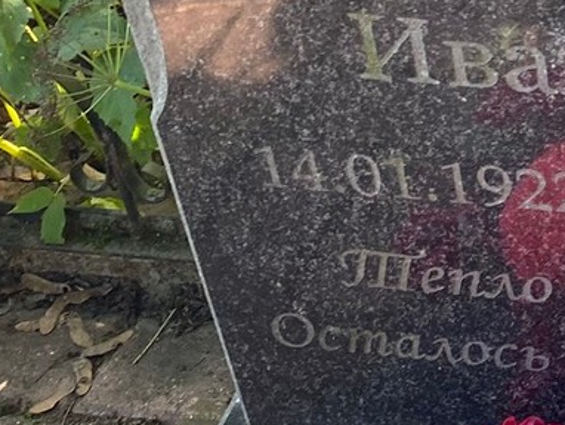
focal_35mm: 98
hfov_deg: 18.0
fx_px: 1601
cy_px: 36
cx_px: 836
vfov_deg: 14.9
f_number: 1.8
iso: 64
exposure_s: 1/122
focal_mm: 4.25
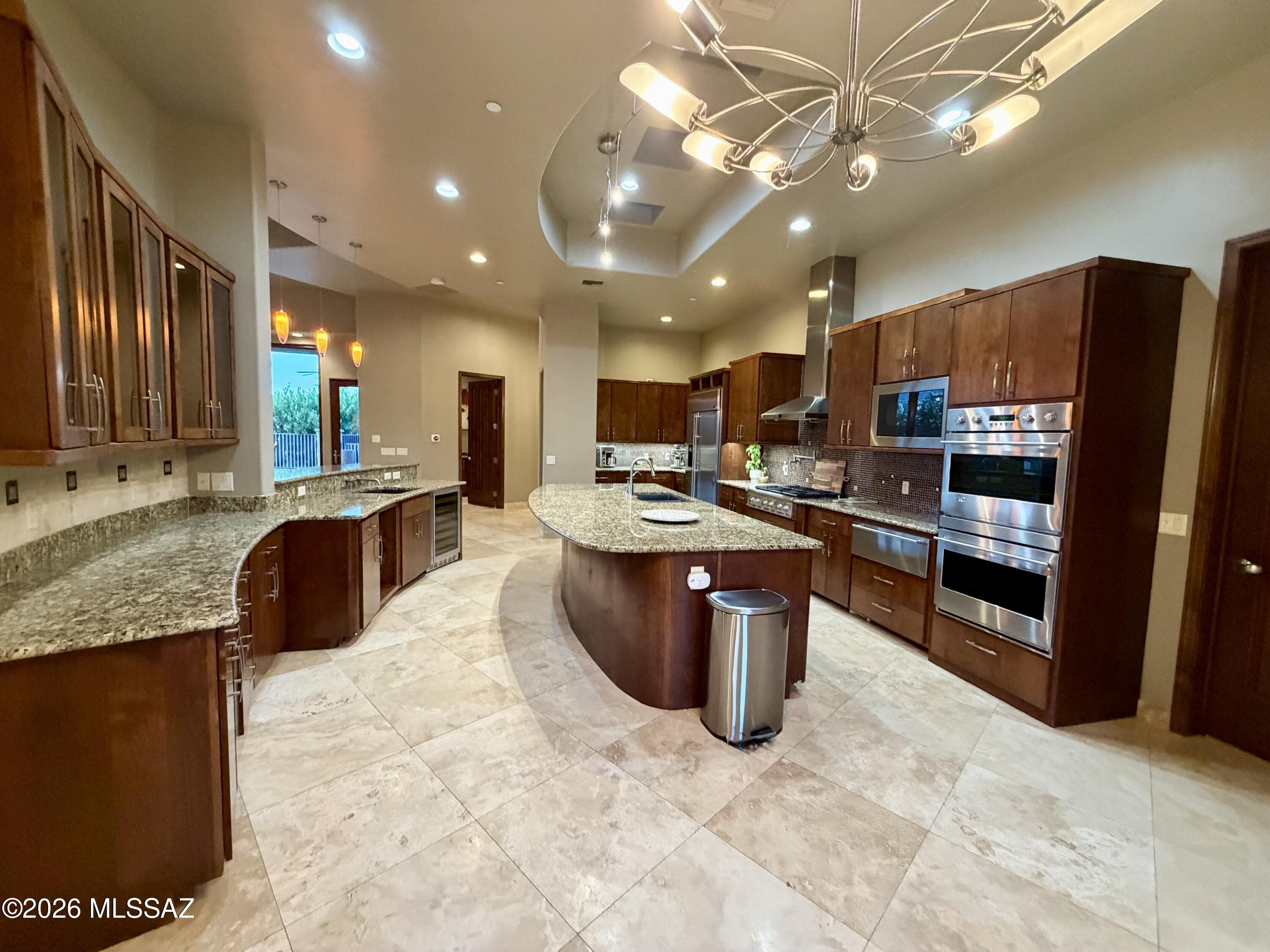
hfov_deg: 102.1
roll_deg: -2.0
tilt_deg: -5.0
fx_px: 514
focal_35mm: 14
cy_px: 476
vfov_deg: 85.7
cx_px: 635
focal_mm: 2.22
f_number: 2.2
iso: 500
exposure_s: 1/60
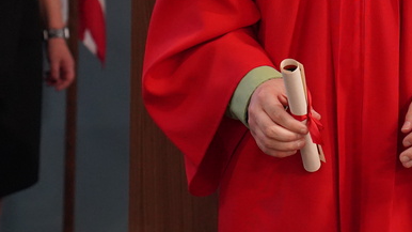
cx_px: 359
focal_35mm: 150
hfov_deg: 14.2
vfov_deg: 7.9
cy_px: -113
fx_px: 1638
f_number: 4
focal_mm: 54
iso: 6400
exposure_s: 1/160
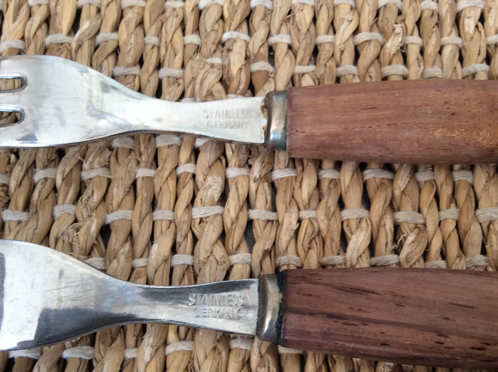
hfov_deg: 42.1
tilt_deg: -70.3
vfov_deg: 32.1
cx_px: 276
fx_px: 647
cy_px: 212
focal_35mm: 45
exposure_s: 1/24
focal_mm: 3.3
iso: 64
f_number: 2.4
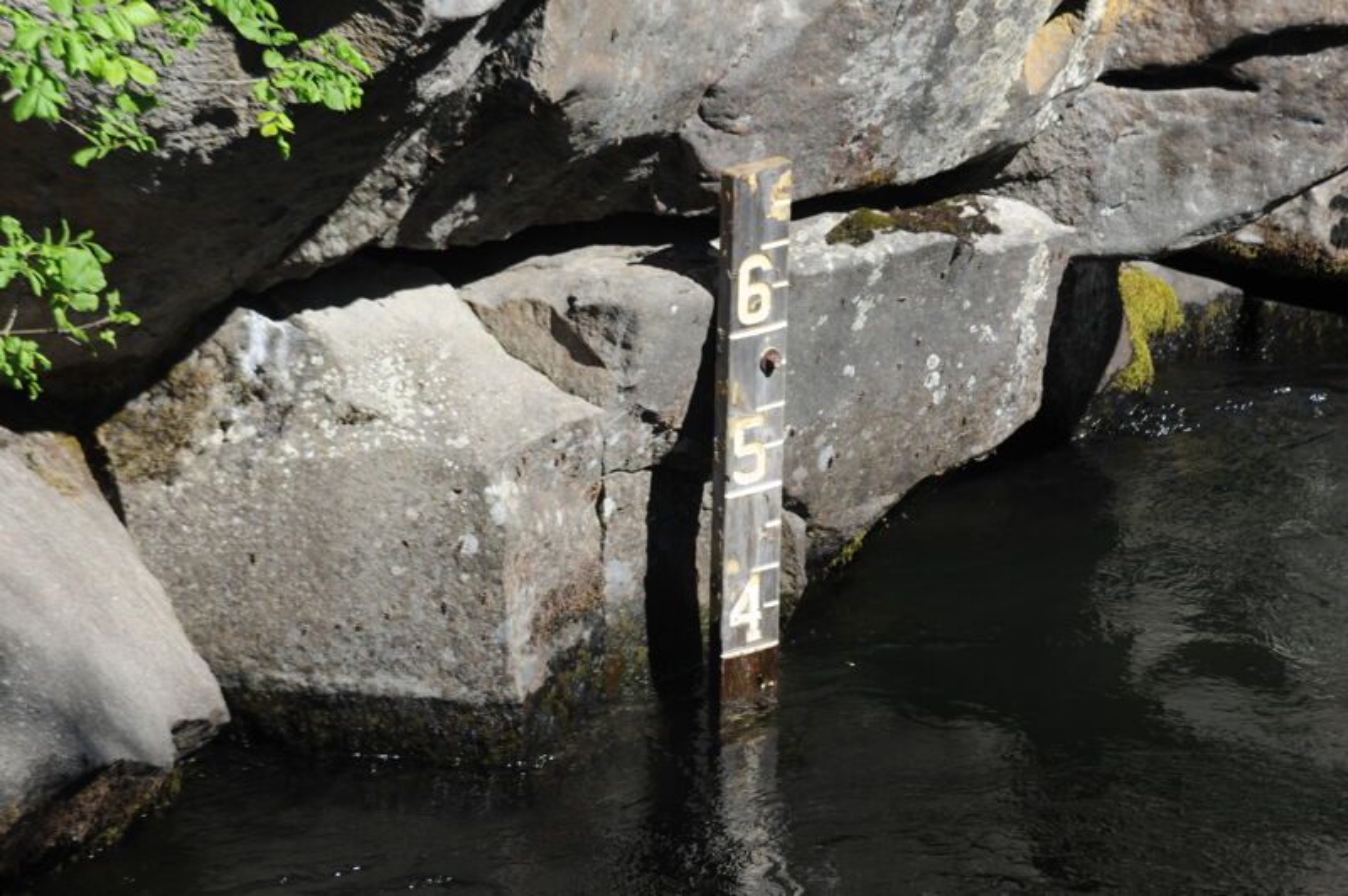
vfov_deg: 4.6
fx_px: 11224
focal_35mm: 300
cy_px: 448
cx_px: 674
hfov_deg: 6.9
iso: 200
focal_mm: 300
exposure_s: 1/200
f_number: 9
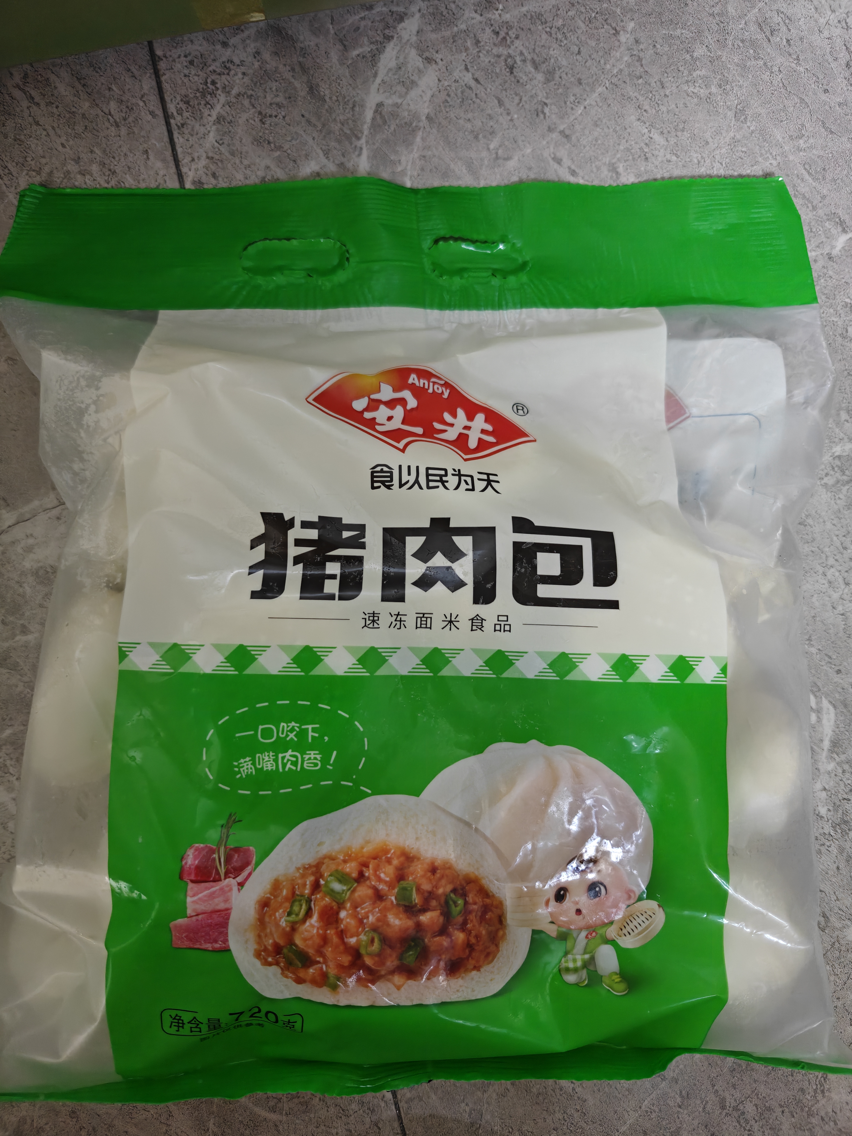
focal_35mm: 23
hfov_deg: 58.9
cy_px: 568
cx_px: 426
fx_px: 755
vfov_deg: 73.9
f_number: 1.6
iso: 1250
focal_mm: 6.06
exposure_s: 1/74
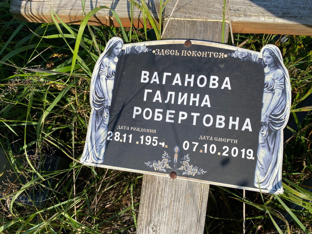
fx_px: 234
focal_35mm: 26
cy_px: 117
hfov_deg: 67.3
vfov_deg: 53.1
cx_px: 156
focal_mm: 4.25
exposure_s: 1/2268
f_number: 1.8
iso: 32
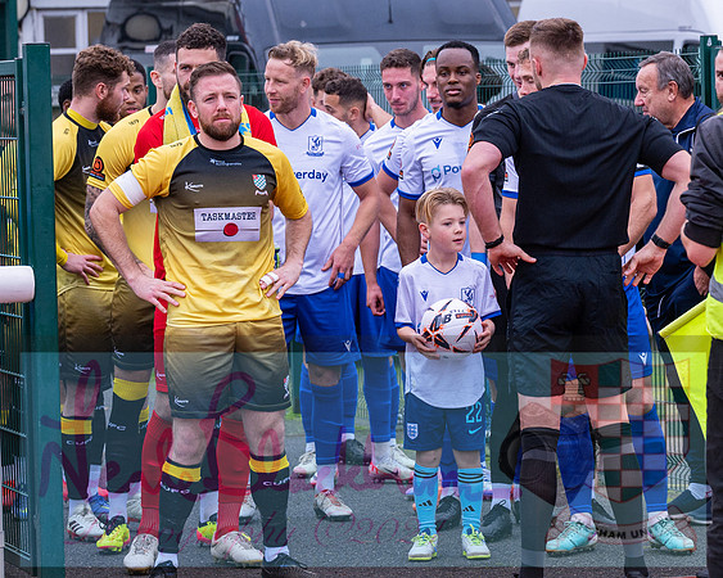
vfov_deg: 8.2
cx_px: 484
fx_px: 4044
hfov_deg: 10.2
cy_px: 256
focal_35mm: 189
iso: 640
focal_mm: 100
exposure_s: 1/400
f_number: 4.5
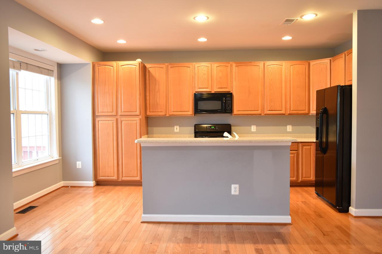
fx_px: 286
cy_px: 127
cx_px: 191
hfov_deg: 67.4
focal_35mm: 27
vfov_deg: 47.9
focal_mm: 18
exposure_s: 1/8
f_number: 3.5
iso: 200
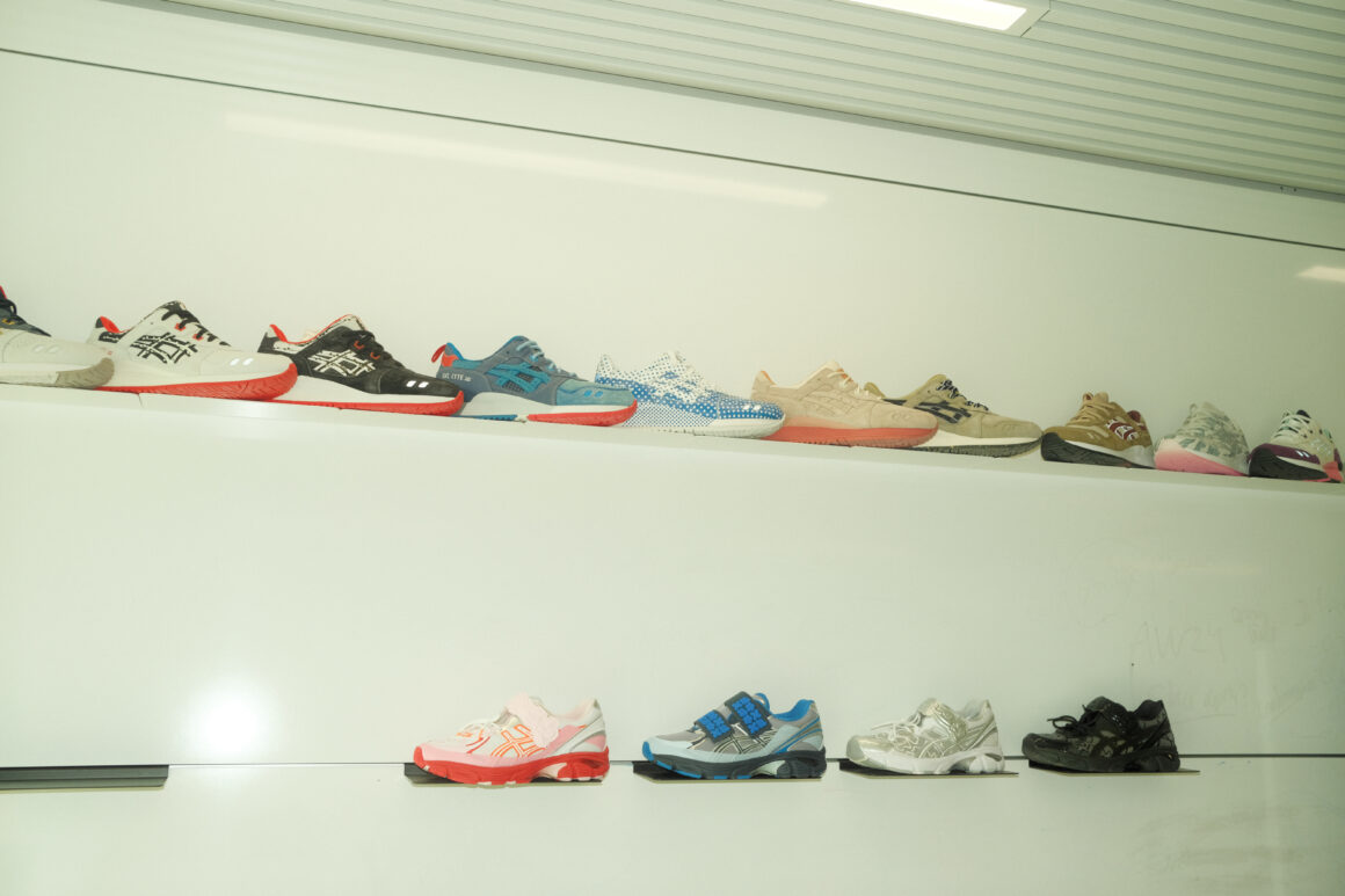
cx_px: 672
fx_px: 1307
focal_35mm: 35
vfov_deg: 37.8
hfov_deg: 54.4
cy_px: 448
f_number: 4.5
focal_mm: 23
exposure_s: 1/125
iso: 400
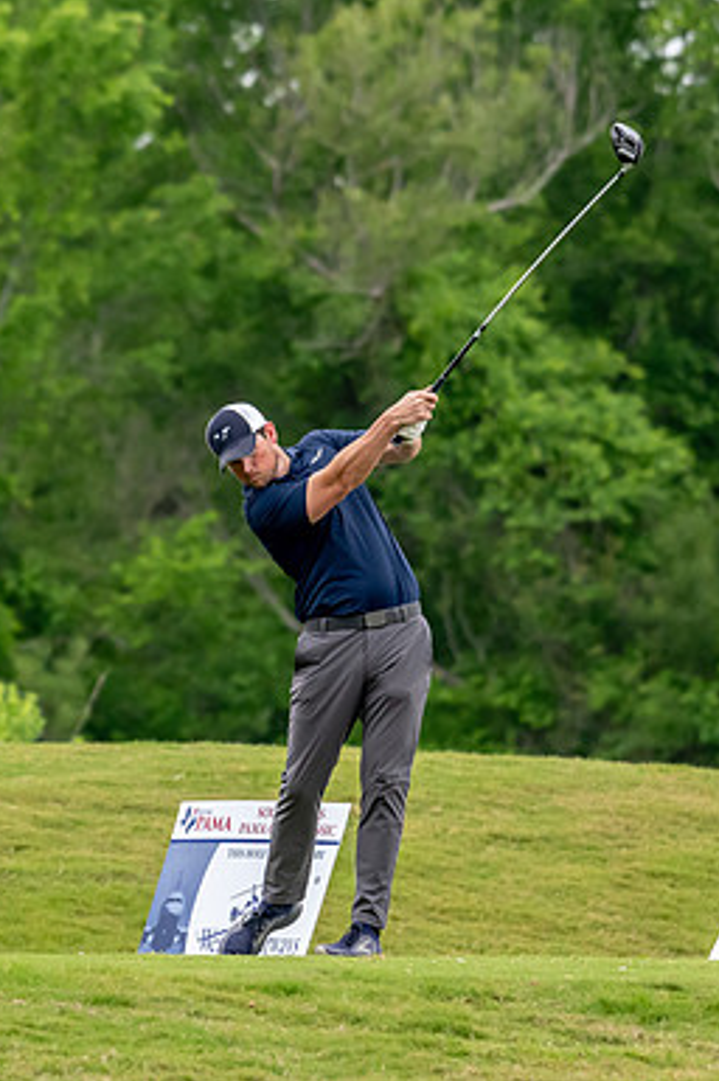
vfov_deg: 3.1
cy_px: 540
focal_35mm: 656
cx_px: 233
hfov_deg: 2.1
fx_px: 19687
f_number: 5.6
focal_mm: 290
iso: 2000
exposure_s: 1/2000
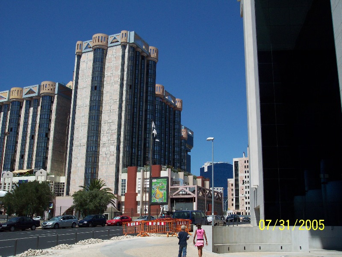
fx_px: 375
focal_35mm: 38
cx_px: 171
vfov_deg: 37.7
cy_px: 128
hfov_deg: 49.0
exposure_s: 1/1000
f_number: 4.8
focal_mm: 8
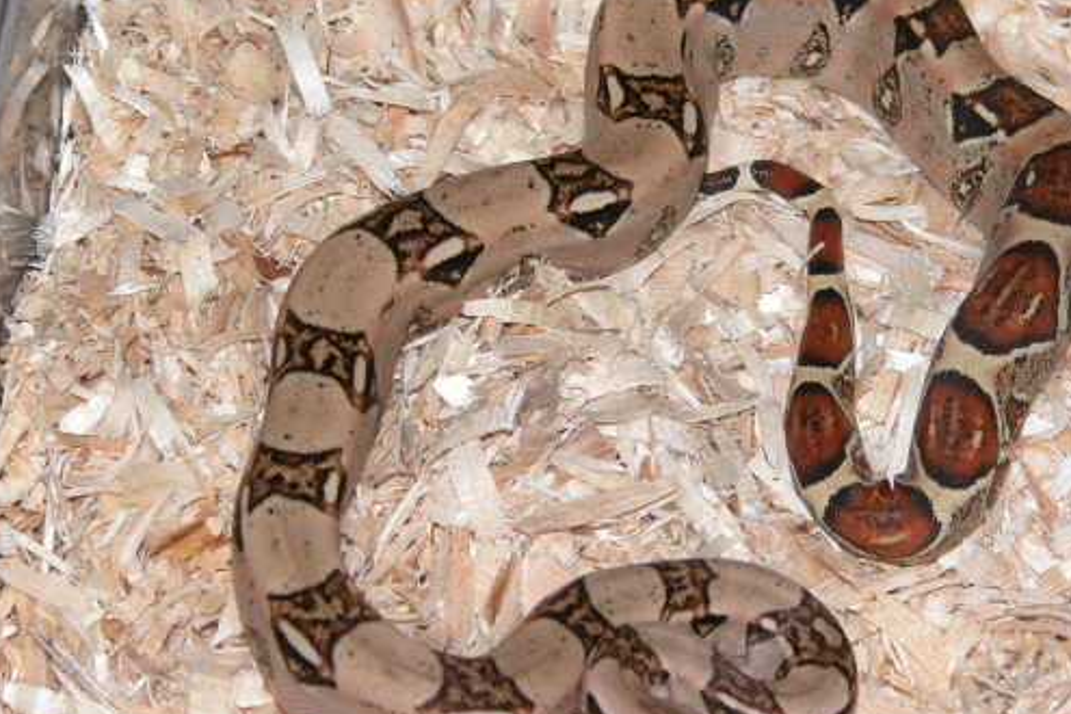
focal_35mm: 183
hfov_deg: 11.2
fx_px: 5444
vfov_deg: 7.5
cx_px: 669
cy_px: 396
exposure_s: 1/125
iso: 100
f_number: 3.8
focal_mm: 34.7
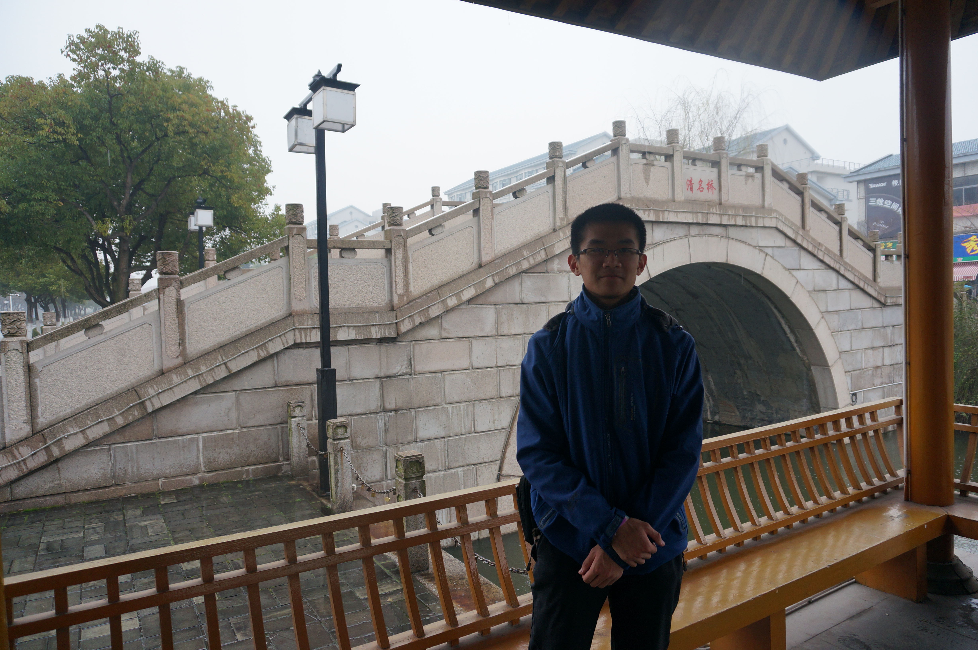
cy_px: 325
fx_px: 651
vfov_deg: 53.0
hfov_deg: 73.8
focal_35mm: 24
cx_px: 489
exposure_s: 1/60
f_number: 4
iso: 250
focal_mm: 16
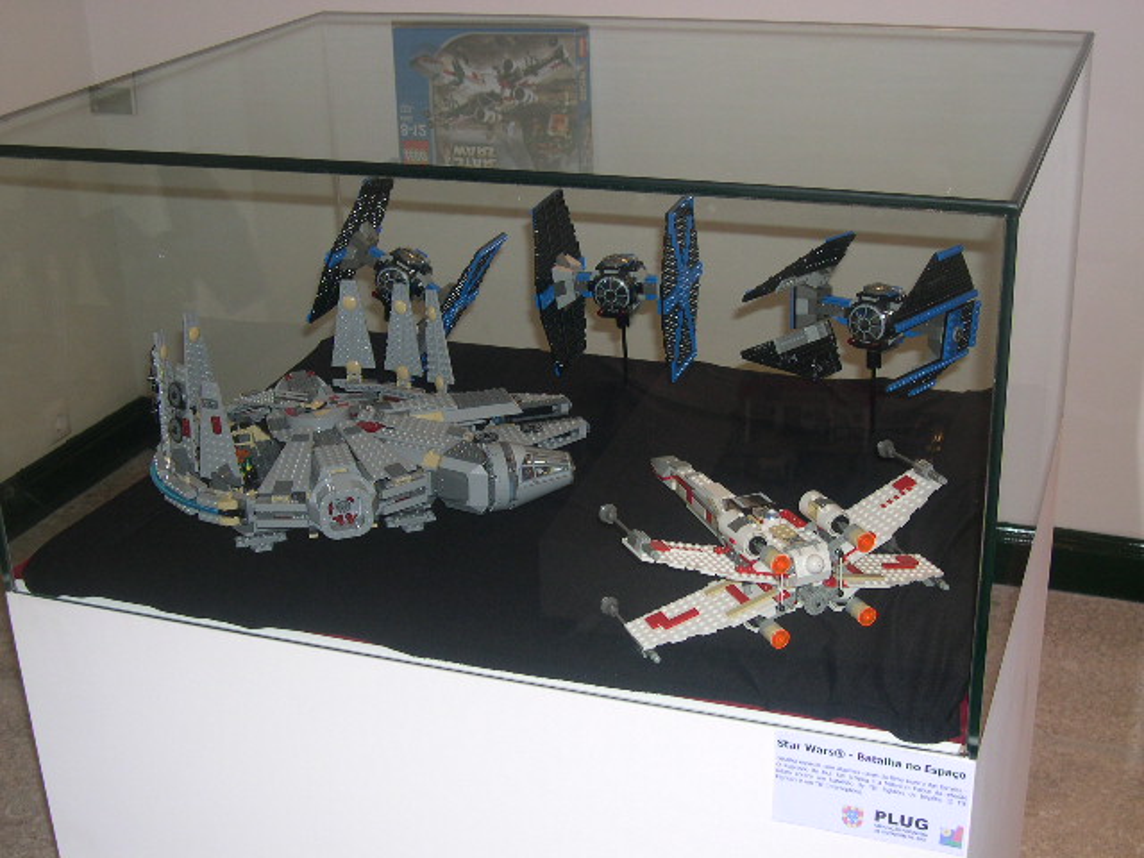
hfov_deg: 40.4
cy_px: 429
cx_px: 572
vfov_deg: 30.9
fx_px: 1553
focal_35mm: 47
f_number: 3.1
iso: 100
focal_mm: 10.1
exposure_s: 1/60
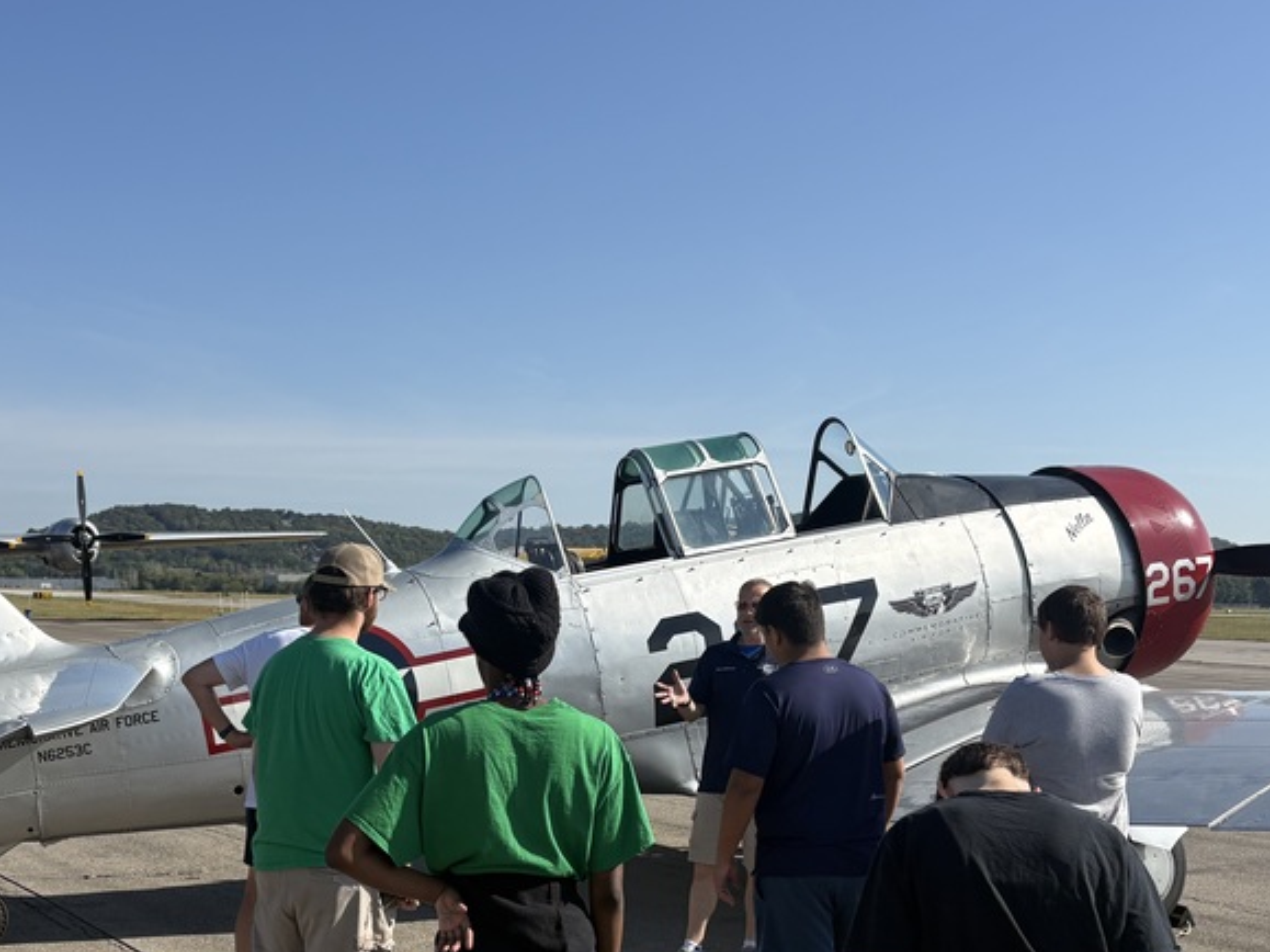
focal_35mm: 46
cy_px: 691
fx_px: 1687
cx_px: 483
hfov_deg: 41.0
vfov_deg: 31.1
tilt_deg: -2.3
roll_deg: +1.0
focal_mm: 5.96
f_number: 1.6
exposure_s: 1/4065
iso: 50
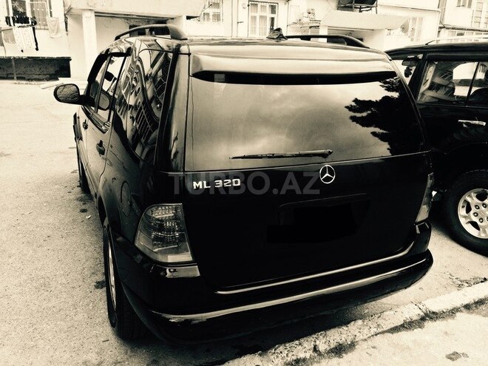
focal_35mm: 29
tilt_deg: -16.7
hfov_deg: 61.7
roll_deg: -0.3
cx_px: 244
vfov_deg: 48.2
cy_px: 183
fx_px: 409
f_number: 2.2
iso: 40
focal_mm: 4.15
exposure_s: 1/100
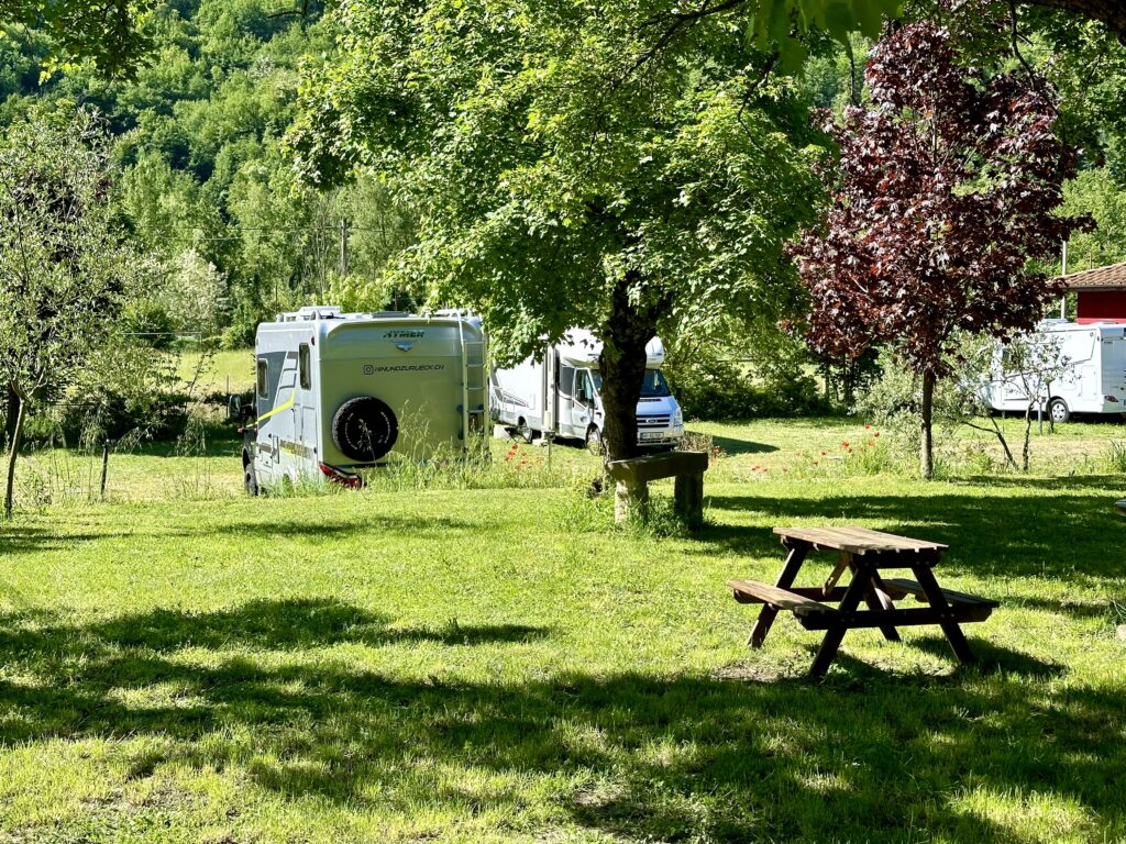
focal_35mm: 48
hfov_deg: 39.7
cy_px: 422
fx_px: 1561
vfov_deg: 30.3
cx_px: 563
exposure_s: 1/1414
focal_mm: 6.86
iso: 64
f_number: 1.78
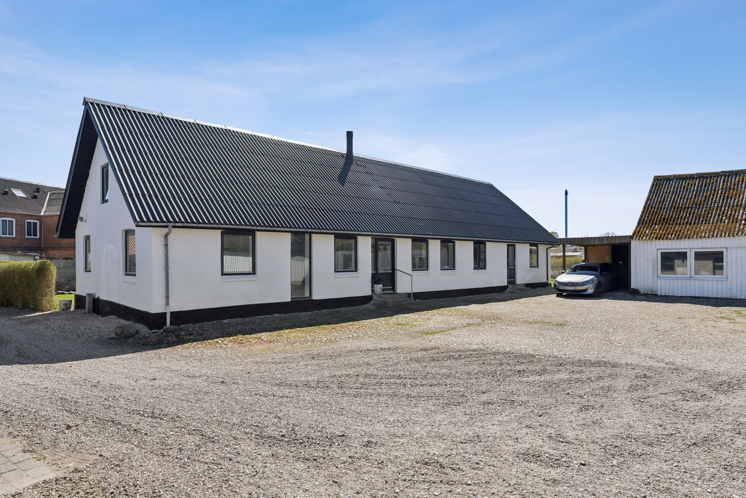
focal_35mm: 22
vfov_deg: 57.2
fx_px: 456
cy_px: 249
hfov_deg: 78.6
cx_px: 373
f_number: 7.1
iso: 125
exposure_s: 1/800
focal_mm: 22
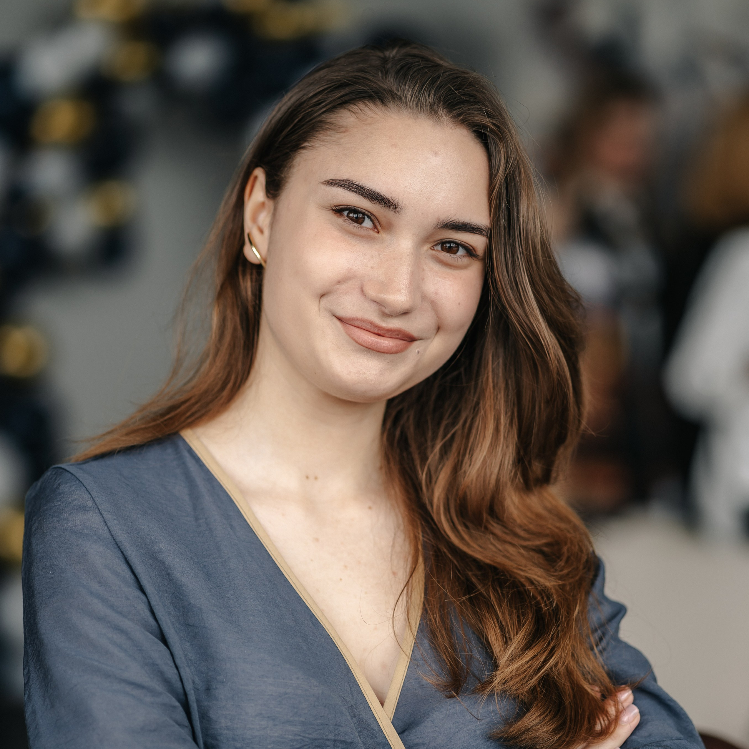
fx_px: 2668
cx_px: 373
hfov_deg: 16.0
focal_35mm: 109
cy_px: 493
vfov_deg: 15.9
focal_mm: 85
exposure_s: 1/250
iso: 160
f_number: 2.2
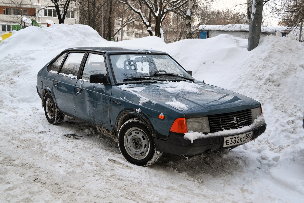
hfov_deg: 49.6
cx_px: 152
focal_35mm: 39
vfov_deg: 34.2
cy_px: 102
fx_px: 329
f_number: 4.5
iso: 400
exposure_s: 1/80
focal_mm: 26
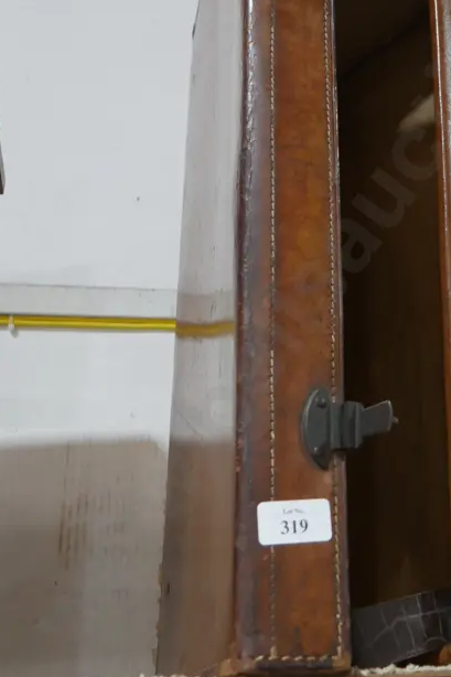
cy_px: 191
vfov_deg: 33.4
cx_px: 389
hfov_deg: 22.5
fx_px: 1109
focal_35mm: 59
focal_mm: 17
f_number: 4
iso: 1000
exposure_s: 1/60
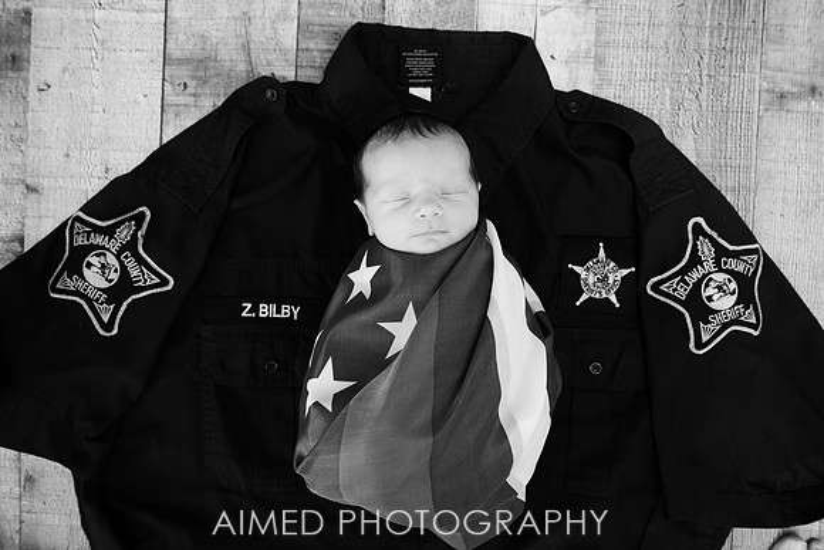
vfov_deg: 45.0
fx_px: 664
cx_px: 412
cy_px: 275
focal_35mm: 29
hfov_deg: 63.6
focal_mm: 29
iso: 1250
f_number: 4
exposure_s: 1/250
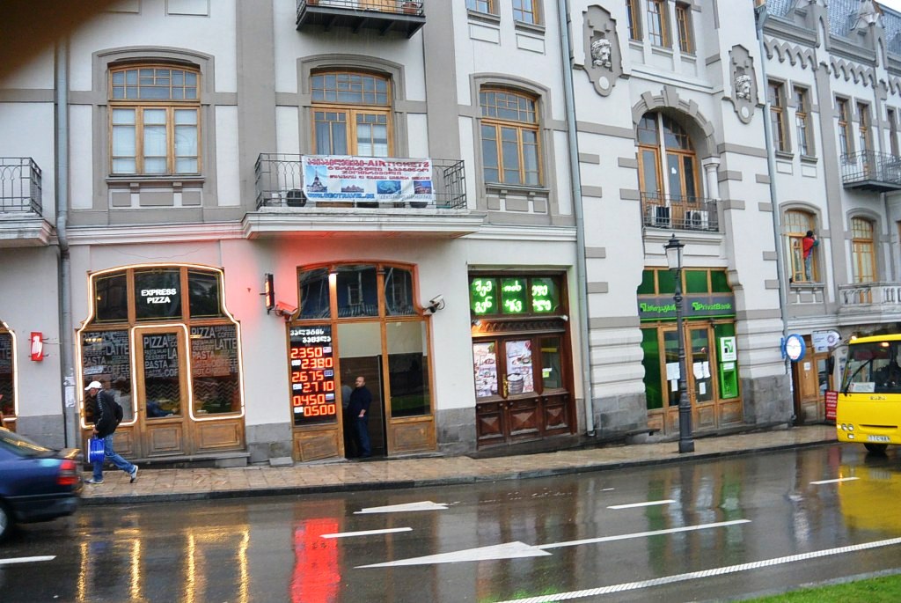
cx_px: 450
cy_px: 302
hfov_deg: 63.6
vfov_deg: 45.1
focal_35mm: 29
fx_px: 727
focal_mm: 11
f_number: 3.5
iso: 800
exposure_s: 1/60
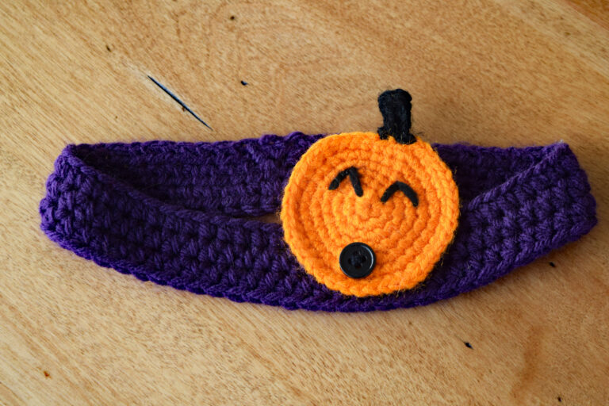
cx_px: 304
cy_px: 203
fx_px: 1218
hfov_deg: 28.1
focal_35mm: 72
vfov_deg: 18.9
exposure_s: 1/200
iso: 400
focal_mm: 48
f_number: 7.1
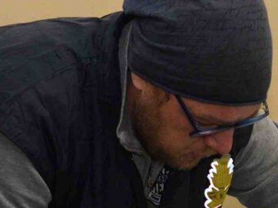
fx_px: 2000
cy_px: 169
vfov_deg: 6.0
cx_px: 384
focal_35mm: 249
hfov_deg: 7.8
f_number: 4.5
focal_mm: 24
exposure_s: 1/60
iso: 640
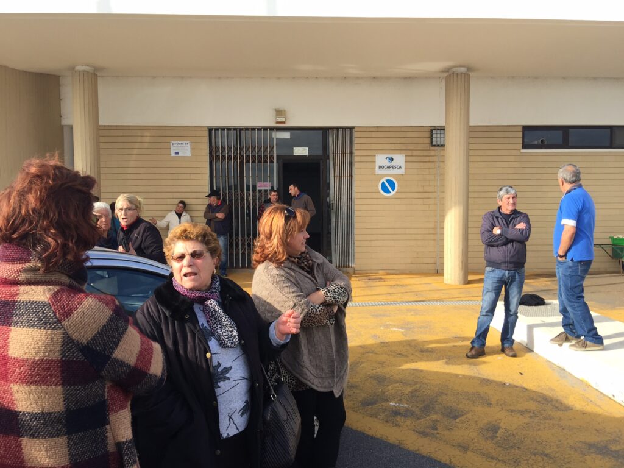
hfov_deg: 61.7
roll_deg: -0.1
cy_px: 234
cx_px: 312
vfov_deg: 48.2
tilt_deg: -2.9
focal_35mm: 29
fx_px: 523
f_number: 2.2
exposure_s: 1/670
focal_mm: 4.15
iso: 32
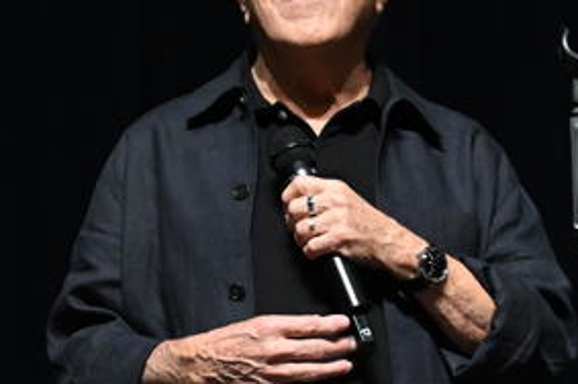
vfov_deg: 5.5
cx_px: 261
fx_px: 3993
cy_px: 241
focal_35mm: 249
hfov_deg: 8.3
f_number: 2.8
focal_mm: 68
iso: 4000
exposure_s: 1/400
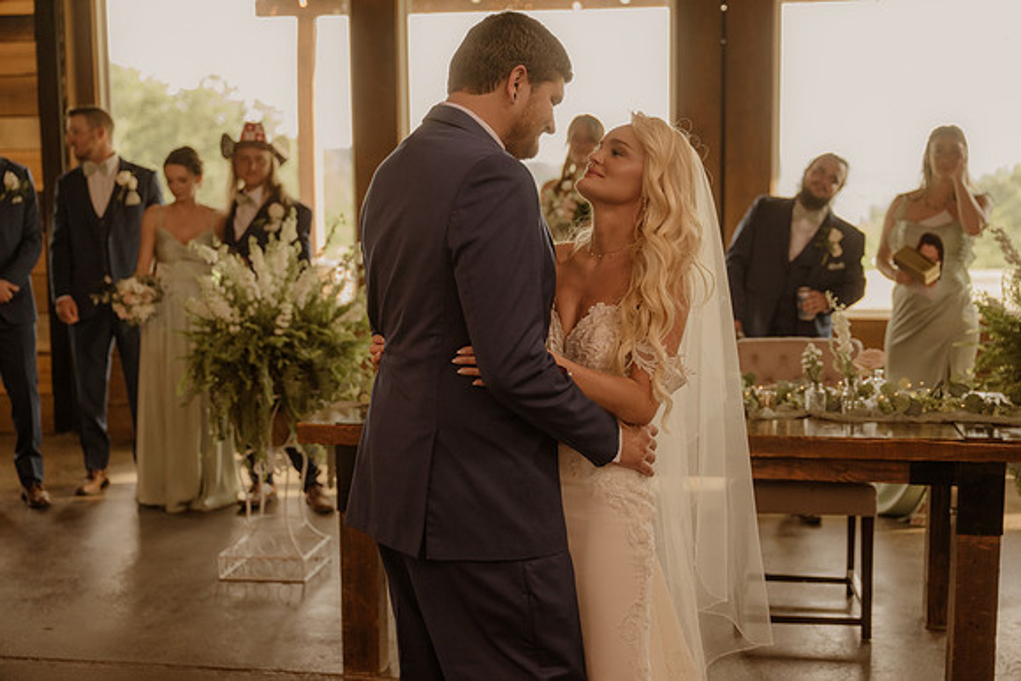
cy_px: 340
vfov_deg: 26.5
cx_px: 510
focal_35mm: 51
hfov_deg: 38.9
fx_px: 1447
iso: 1000
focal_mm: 51
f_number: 2.8
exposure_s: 1/250
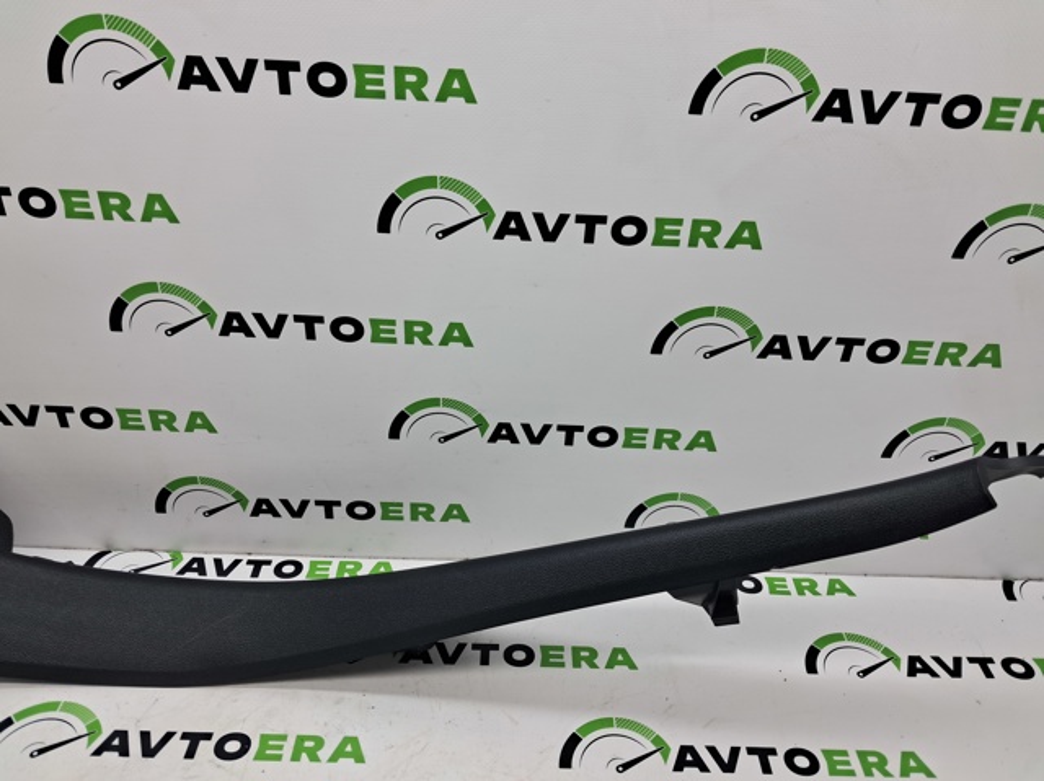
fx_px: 814
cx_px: 522
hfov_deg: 65.4
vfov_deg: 51.3
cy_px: 390
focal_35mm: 27
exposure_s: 1/100
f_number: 1.8
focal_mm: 4
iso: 50
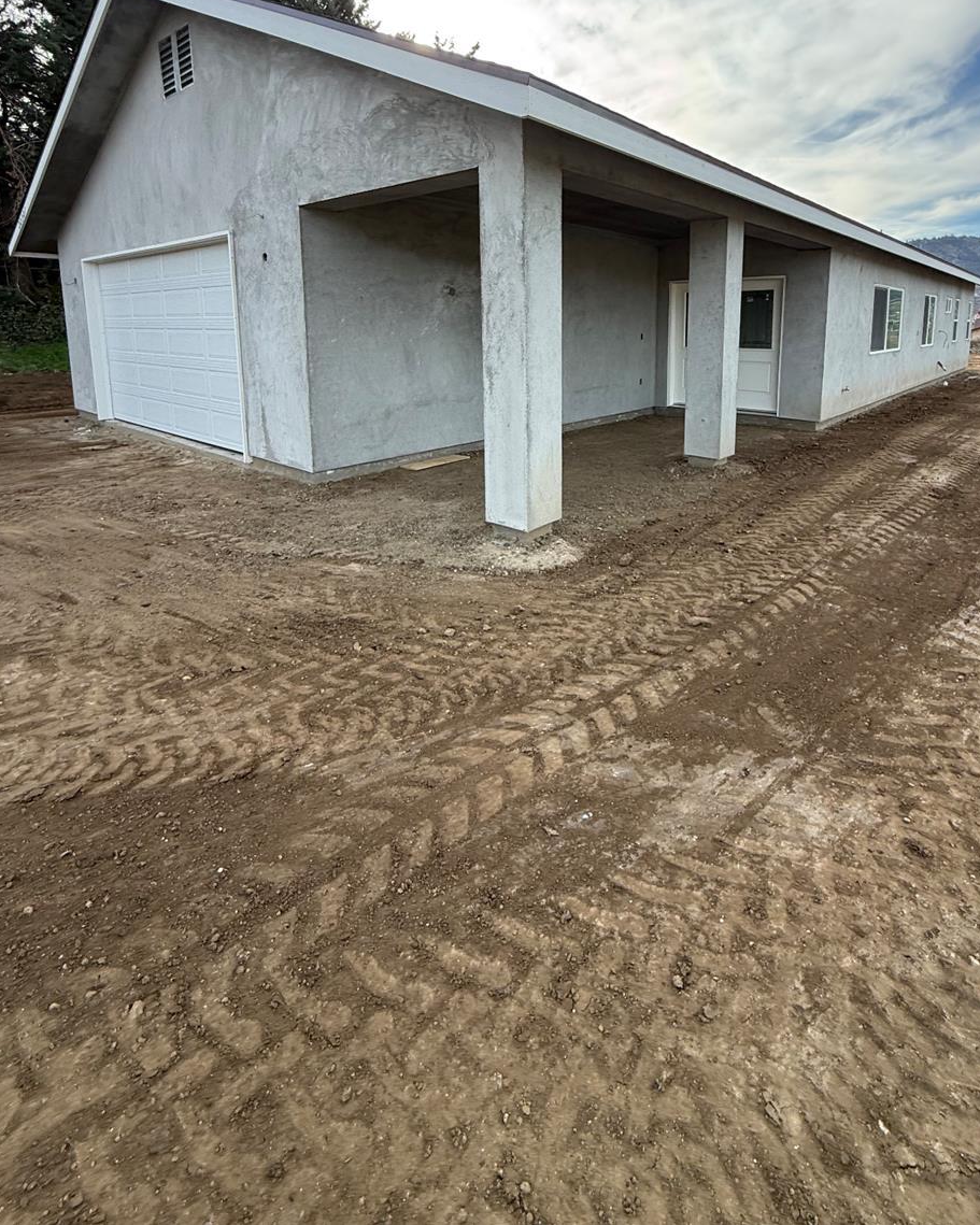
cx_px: 549
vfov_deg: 83.7
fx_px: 653
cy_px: 419
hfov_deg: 73.5
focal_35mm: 18
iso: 50
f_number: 2.2
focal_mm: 2.22
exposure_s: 1/433
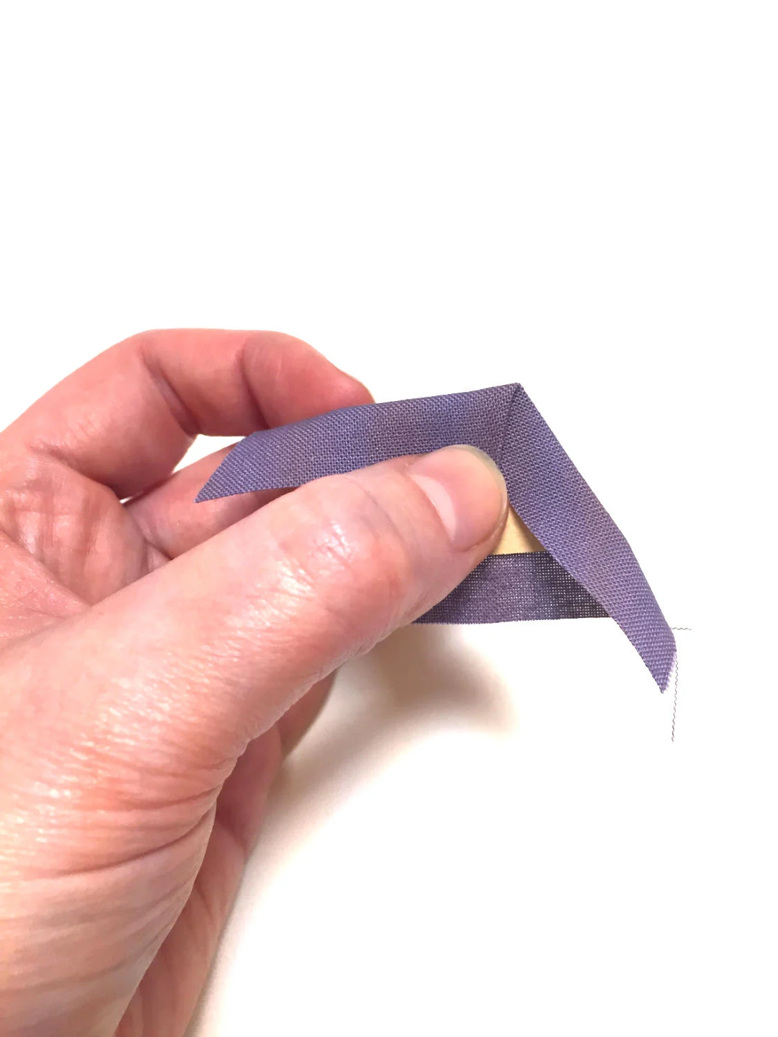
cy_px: 518
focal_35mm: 29
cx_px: 389
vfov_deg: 61.7
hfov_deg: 48.2
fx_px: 869
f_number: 2.2
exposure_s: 1/33
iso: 32
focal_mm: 4.2
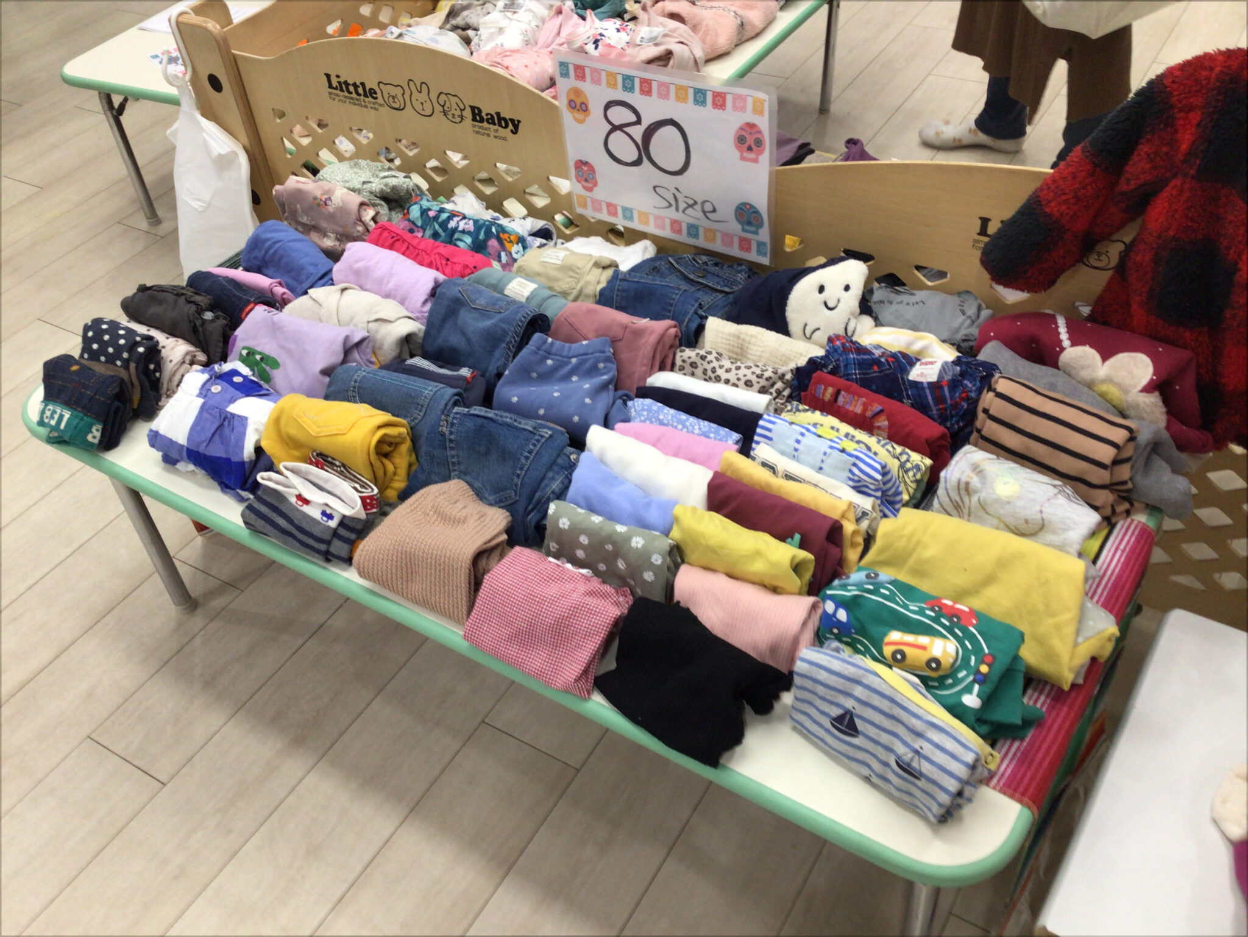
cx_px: 624
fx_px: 1118
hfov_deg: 58.3
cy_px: 468
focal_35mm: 31
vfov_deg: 45.5
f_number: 2.4
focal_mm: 3.3
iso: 40
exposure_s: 1/30
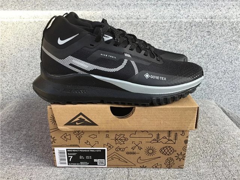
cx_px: 120
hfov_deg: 58.4
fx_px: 215
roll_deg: +0.4
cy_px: 90
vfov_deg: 45.4
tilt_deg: -19.9
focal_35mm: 31
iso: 25
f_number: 2.4
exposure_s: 1/100
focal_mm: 3.3
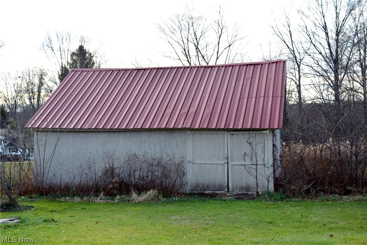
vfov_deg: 29.9
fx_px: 459
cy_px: 122
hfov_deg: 43.6
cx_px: 184
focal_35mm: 45
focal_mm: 30
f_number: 5.6
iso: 100
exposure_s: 1/125
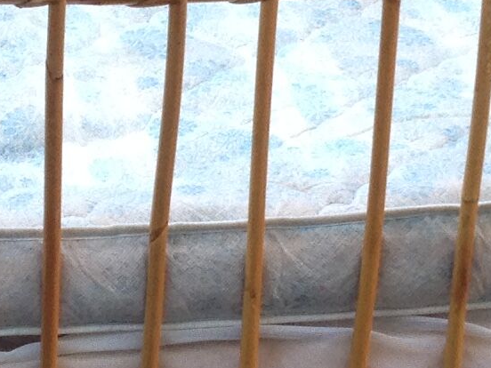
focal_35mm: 207
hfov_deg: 9.5
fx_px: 2936
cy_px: 218
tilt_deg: -25.4
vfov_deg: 7.2
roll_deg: -1.5
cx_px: -55
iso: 50
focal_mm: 4.28
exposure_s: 1/60
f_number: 2.4
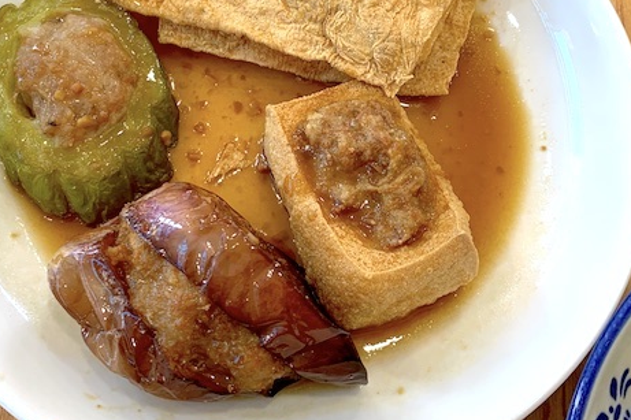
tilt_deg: -65.0
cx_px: 287
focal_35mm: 44
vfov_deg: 30.1
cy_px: 122
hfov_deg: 44.5
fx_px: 771
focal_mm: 4.25
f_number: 1.8
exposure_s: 1/121
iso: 64
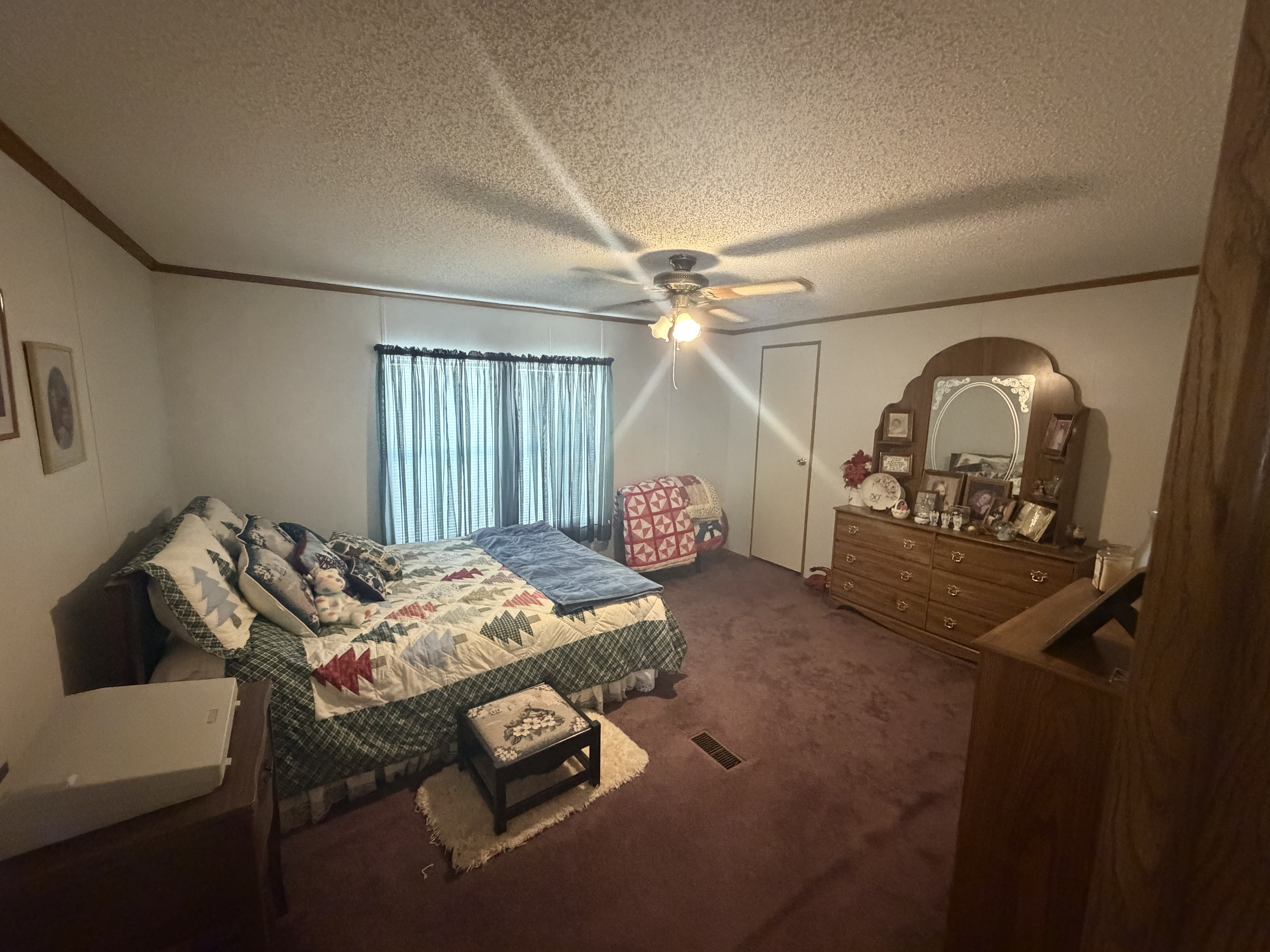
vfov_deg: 85.7
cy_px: 476
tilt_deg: -8.3
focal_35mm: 14
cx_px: 635
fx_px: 514
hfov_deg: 102.1
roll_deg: -1.1
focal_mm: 2.22
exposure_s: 1/60
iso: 1250
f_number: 2.2
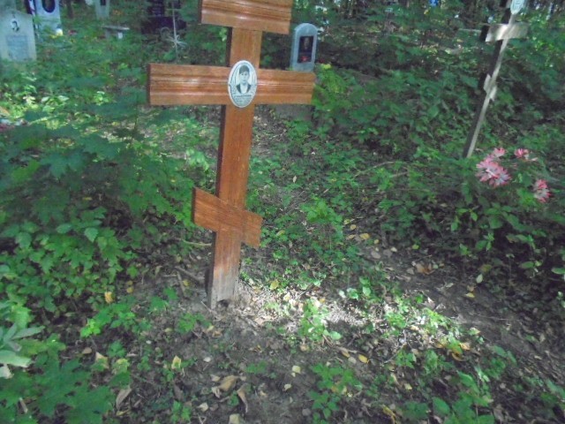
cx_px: 282
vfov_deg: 53.1
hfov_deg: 67.3
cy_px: 212
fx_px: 424
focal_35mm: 26
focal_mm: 4.6
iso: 1250
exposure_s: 1/250
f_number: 3.5
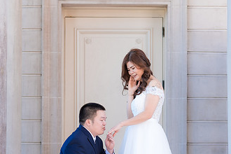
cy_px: 131
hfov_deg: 13.4
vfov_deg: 8.9
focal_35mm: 153
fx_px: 982
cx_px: 118
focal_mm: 56
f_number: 2.5
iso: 160
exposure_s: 1/250
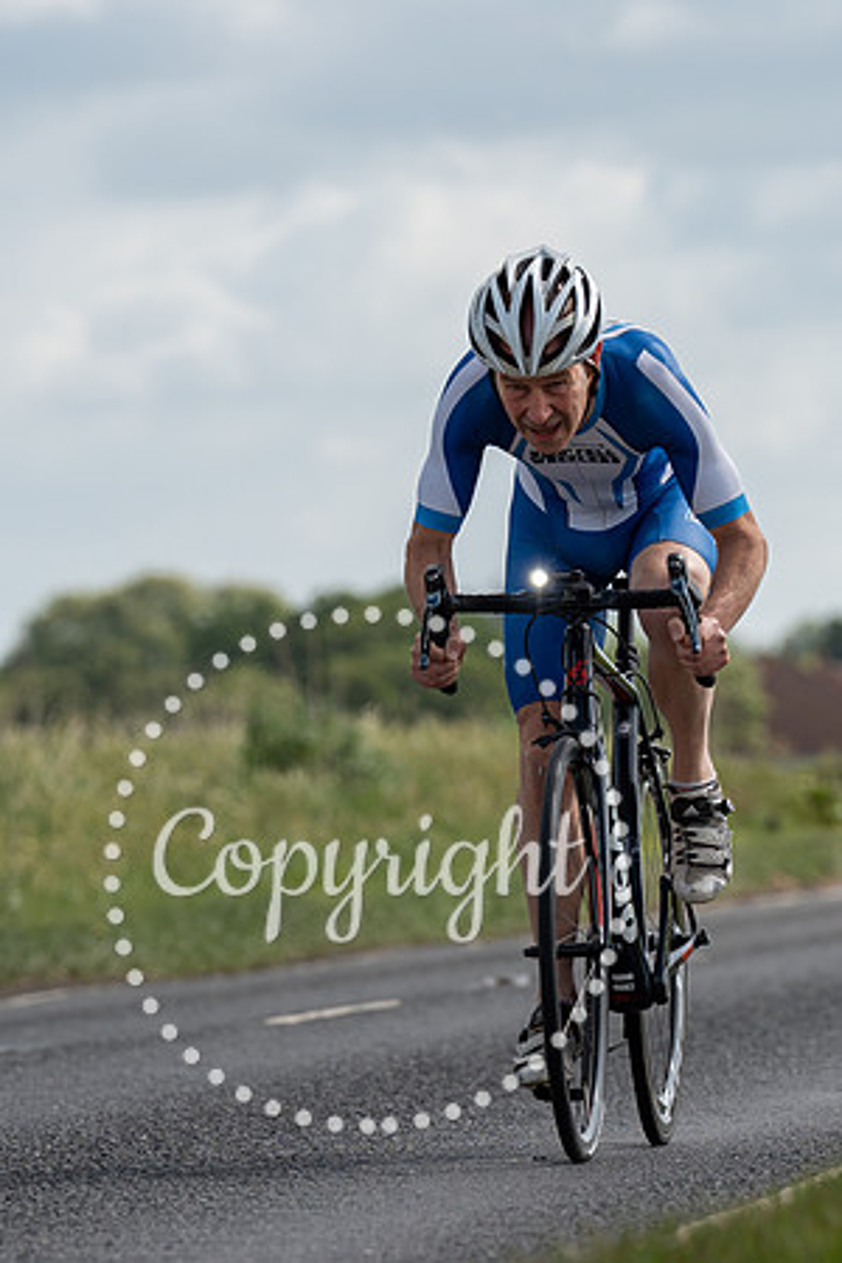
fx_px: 13743
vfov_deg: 5.3
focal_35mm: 392
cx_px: 633
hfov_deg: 3.5
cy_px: 575
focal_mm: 180
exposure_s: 1/1000
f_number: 4.5
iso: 100
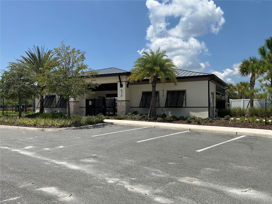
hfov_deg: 61.7
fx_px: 228
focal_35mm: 29
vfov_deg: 48.2
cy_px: 102
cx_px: 136
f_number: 1.8
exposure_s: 1/2959
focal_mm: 3
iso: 25
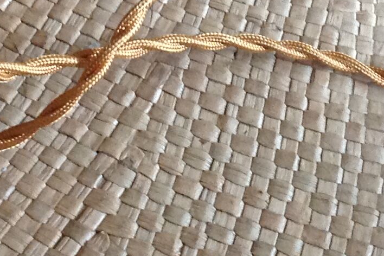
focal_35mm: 133
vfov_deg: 9.9
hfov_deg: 15.4
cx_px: 161
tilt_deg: -49.1
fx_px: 1419
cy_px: -176
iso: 200
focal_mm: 4.28
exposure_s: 1/15
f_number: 2.4
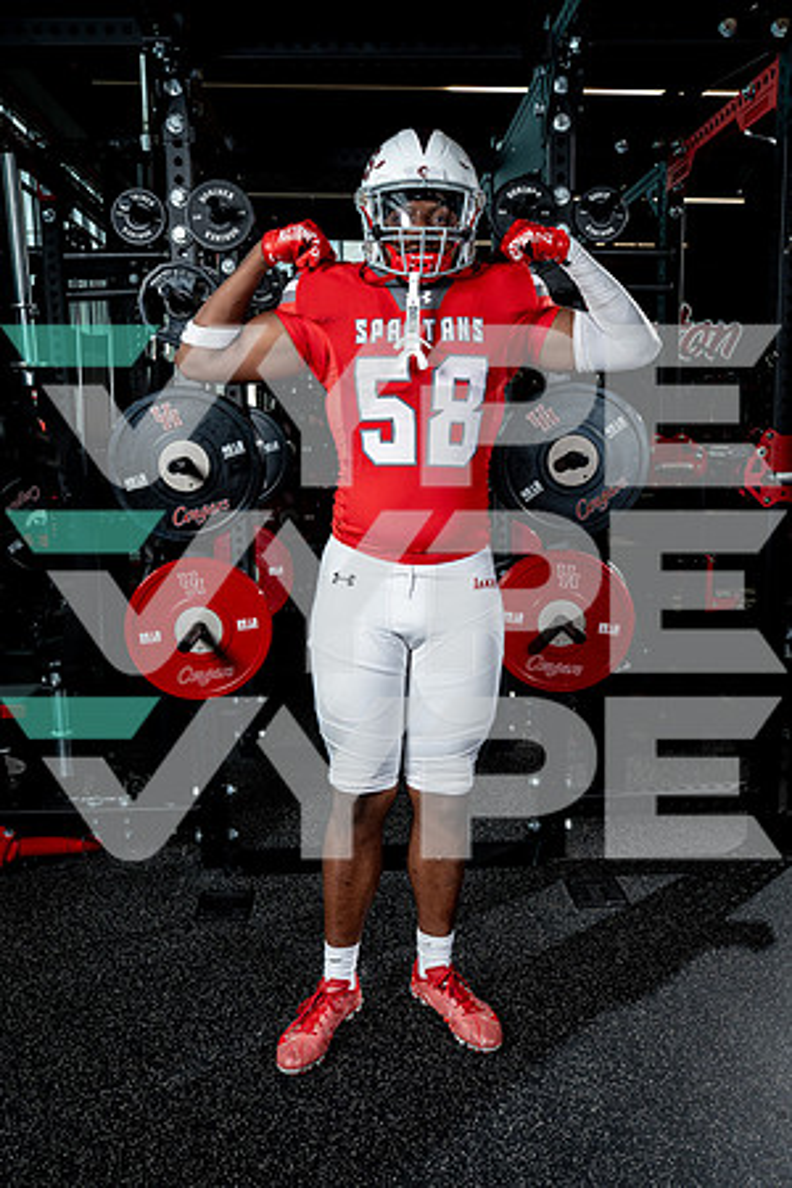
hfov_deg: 45.0
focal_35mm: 29
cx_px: 396
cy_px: 594
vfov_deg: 63.7
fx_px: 957
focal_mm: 29
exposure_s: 1/250
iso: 640
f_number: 9
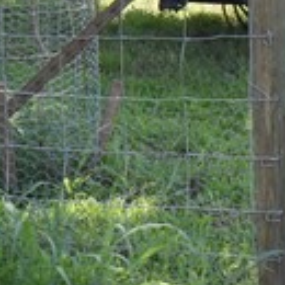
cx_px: -246
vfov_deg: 8.8
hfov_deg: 8.7
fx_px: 1779
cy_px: -213
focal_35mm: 191
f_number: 7.1
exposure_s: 1/250
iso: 200
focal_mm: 18
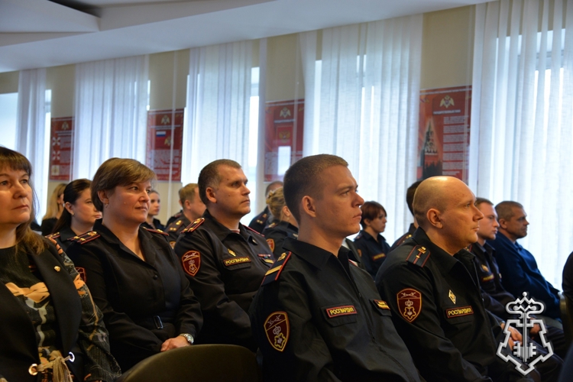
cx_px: 286
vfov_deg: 33.4
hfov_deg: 48.5
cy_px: 191
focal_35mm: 40
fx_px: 637
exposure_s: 1/30
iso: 1000
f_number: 4
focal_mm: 40
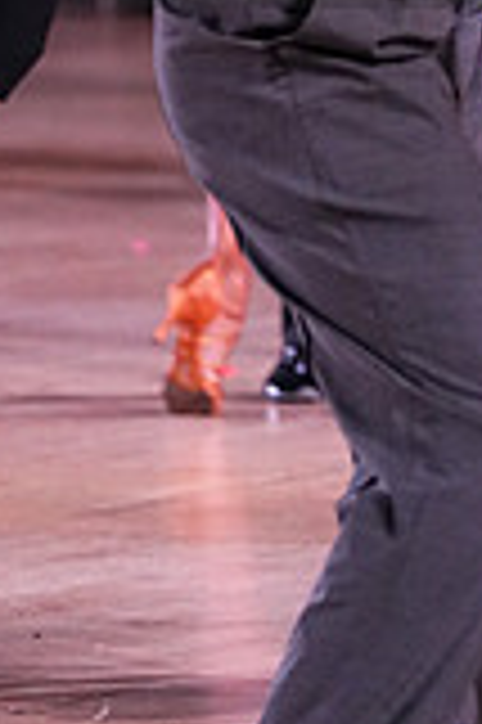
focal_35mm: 635
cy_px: -139
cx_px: 737
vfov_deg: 3.2
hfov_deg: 2.2
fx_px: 12779
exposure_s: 1/320
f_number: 4.5
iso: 5000
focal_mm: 176
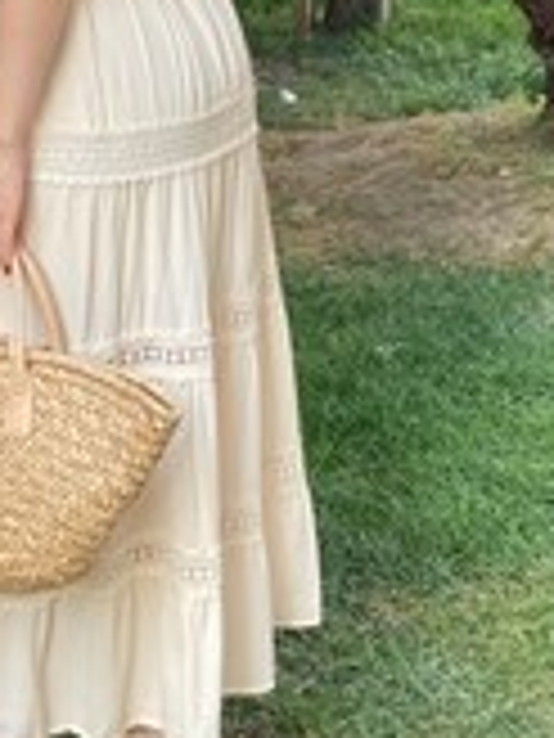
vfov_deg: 14.8
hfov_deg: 11.2
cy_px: 34
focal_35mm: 131
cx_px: 23
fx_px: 2795
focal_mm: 6
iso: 125
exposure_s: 1/122
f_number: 2
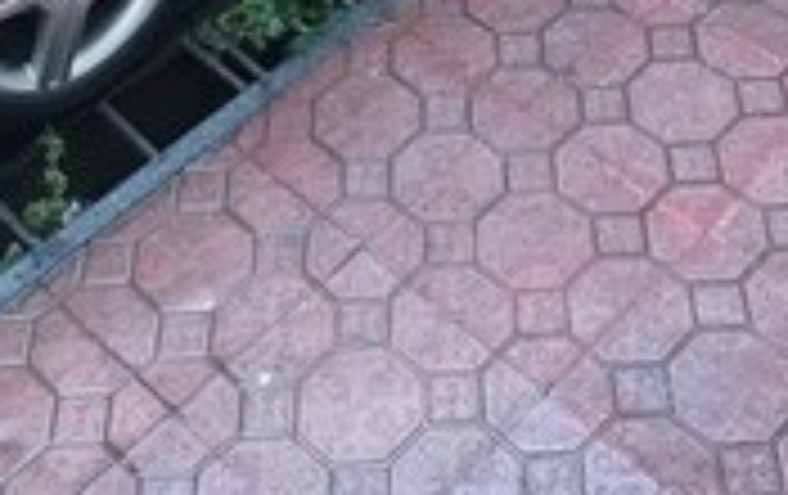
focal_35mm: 87
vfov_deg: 12.5
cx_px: 423
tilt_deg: -25.2
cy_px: -603
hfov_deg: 23.8
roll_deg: +3.3
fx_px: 1871
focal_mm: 4.15
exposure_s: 1/33
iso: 50
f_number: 2.2
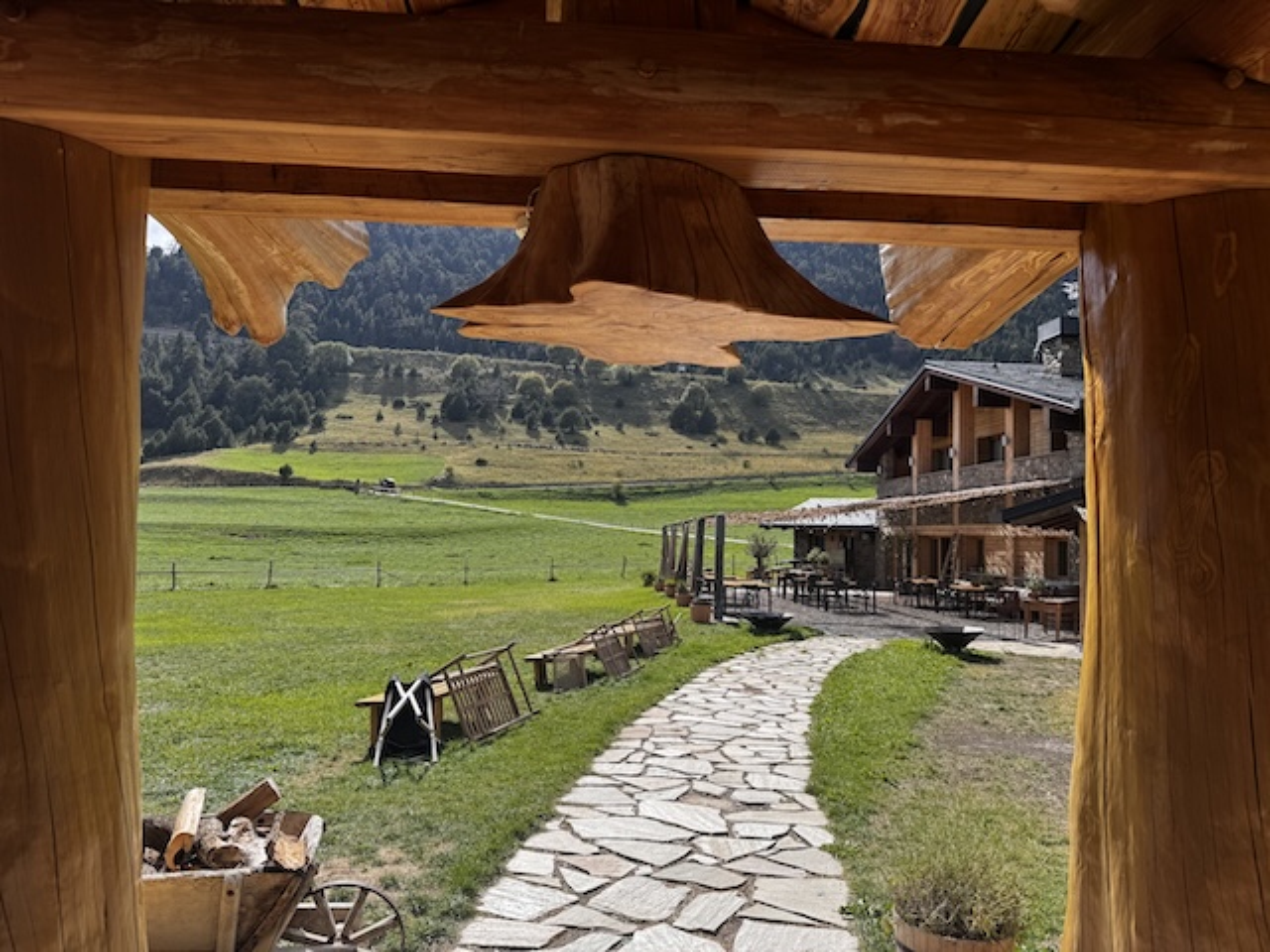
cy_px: 476
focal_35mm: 24
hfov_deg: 71.6
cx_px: 635
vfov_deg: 56.8
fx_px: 881
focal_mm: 6.76
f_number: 1.78
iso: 80
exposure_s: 1/2604
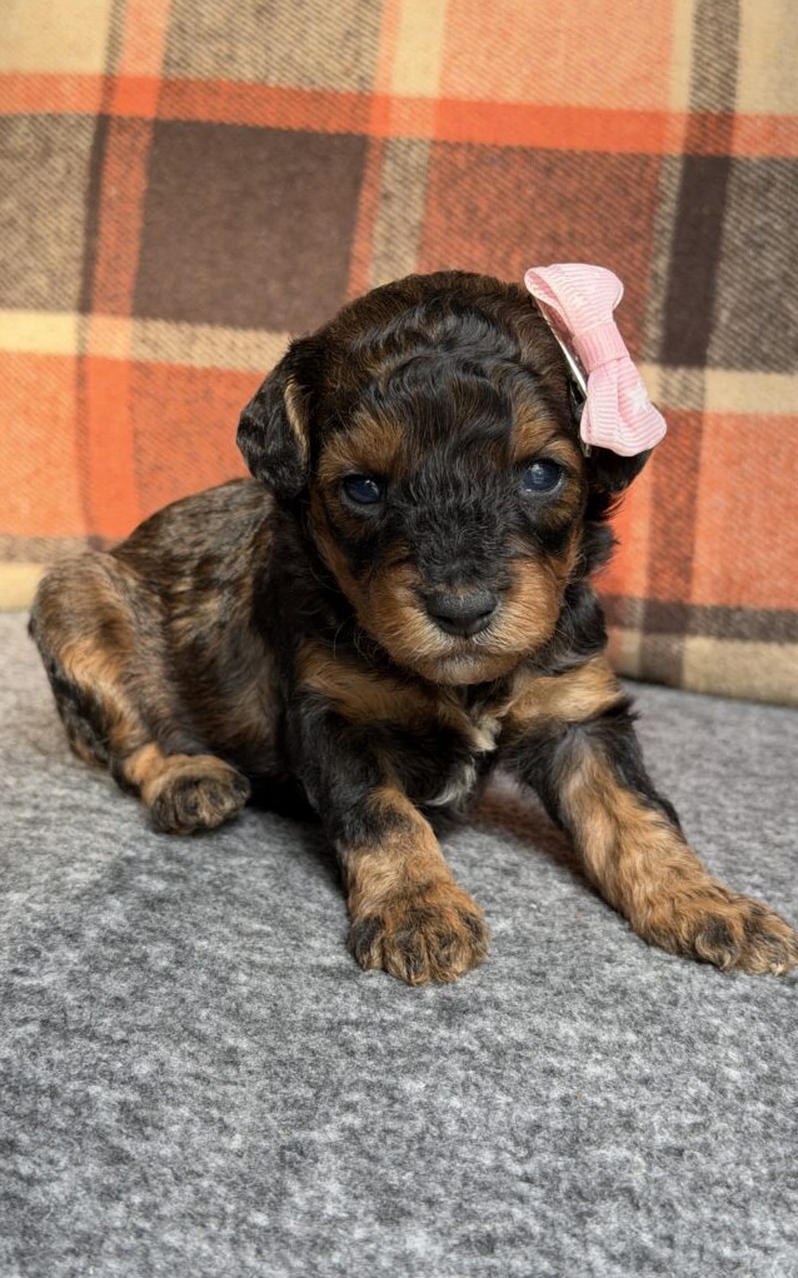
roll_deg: -4.2
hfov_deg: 25.3
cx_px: 417
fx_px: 1776
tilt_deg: -11.9
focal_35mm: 51
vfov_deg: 39.6
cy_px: 639
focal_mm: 6.76
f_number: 1.78
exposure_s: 1/74
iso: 100
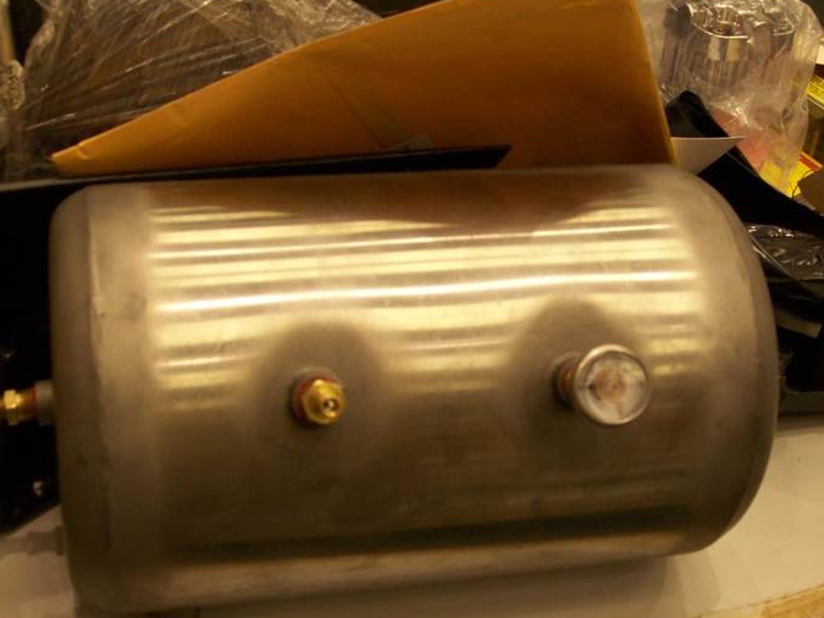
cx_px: 394
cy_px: 279
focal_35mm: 54
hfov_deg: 35.5
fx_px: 1285
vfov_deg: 27.0
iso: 80
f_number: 3
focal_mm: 7.6
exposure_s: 1/32.5
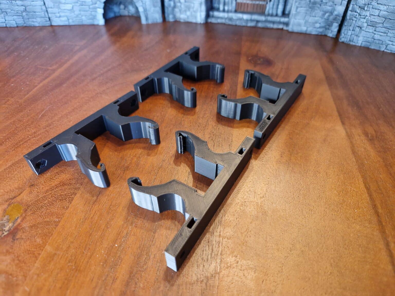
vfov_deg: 58.9
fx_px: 262
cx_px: 198
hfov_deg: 73.9
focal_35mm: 23
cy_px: 148
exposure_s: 1/100
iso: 125
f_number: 1.8
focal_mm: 5.4
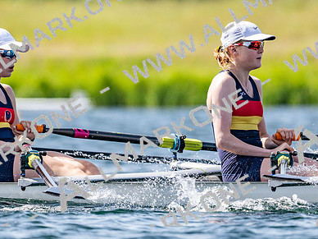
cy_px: 86
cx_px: 224
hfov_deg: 2.3
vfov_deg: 1.7
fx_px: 7910
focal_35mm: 861
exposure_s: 1/2500
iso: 280
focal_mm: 400
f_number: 4.5
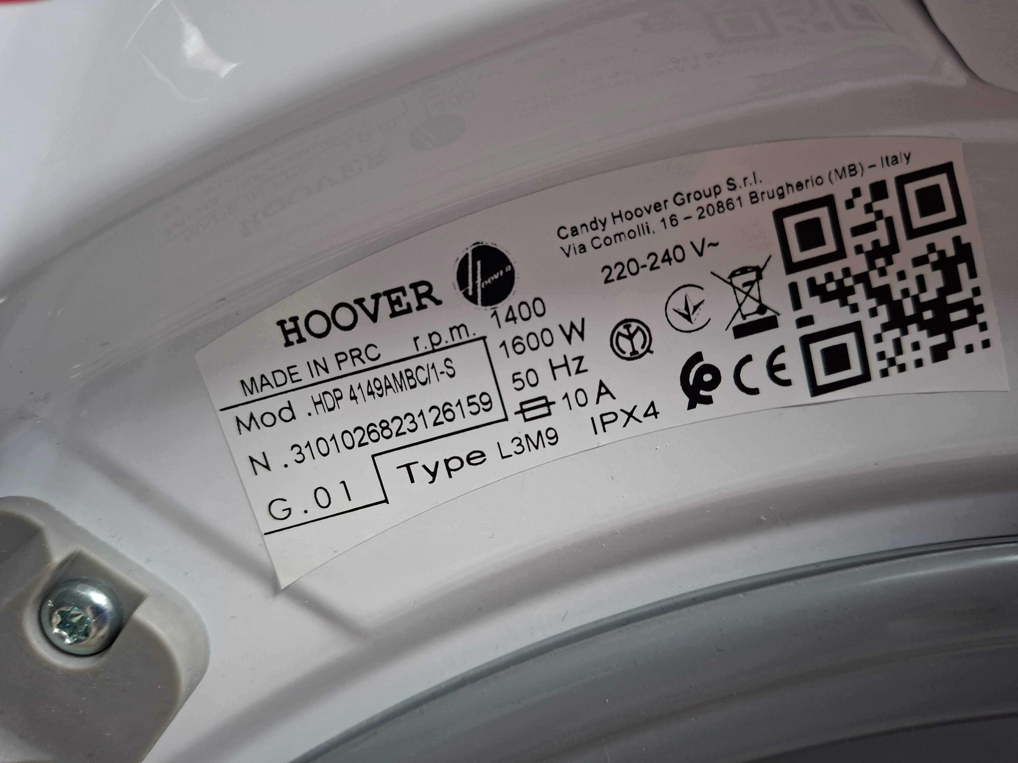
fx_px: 676
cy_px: 382
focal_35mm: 23
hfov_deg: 73.9
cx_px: 509
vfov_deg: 58.9
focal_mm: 5.54
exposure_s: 1/25
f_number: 1.8
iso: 400
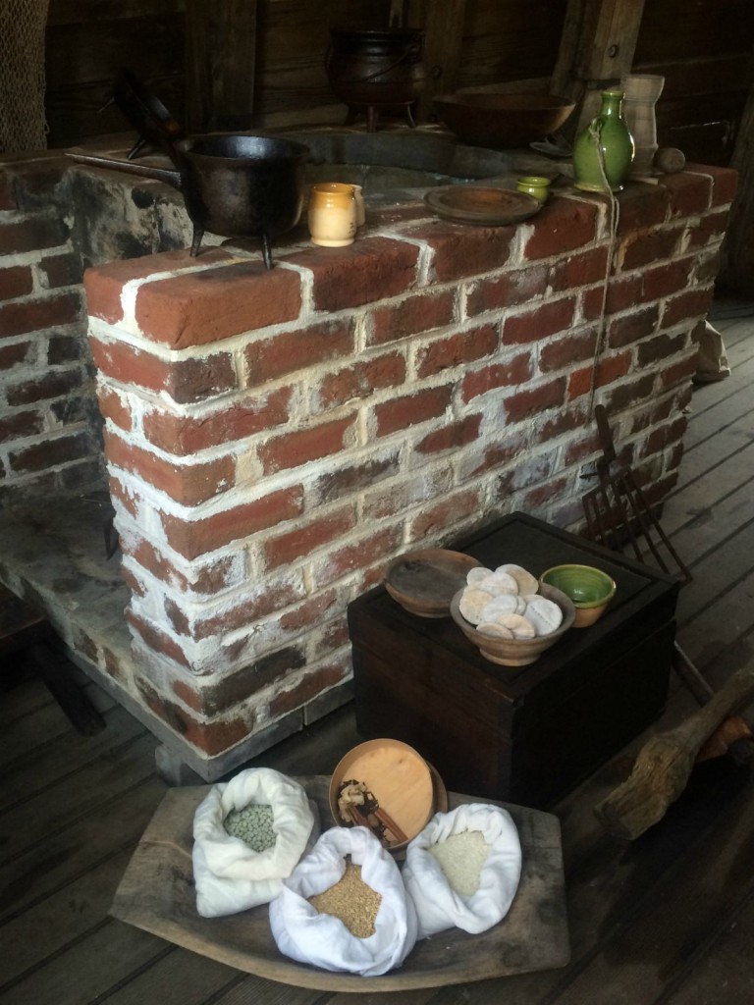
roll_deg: +0.0
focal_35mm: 29
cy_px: 502
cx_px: 377
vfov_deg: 61.7
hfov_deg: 48.2
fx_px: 842
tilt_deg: -31.9
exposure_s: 1/30
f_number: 2.2
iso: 50
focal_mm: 4.15
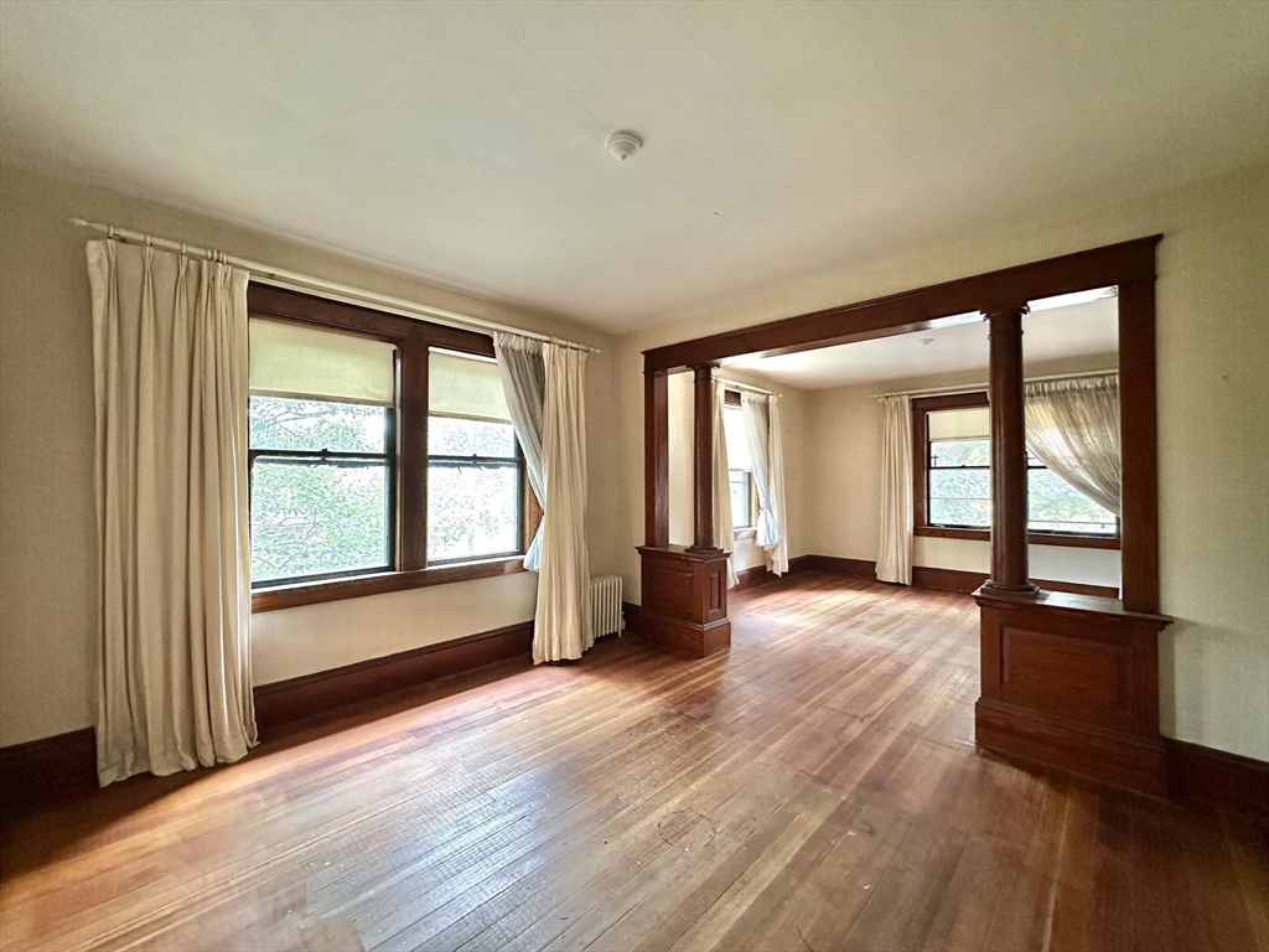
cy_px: 476
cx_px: 634
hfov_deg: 102.1
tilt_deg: +0.3
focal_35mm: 14
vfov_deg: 85.7
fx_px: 513
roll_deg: -0.2
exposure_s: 1/60
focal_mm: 2.22
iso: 800
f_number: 2.2
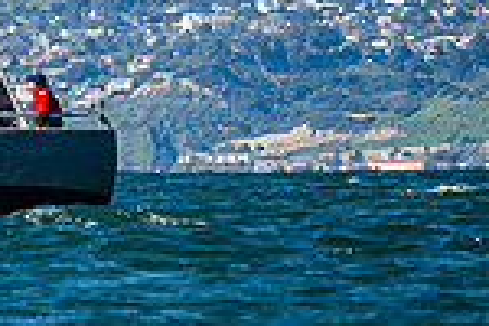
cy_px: -227
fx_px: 20455
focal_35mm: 1506
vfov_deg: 0.9
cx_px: -336
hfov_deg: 1.4
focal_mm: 290
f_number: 5.6
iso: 400
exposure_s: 1/2500
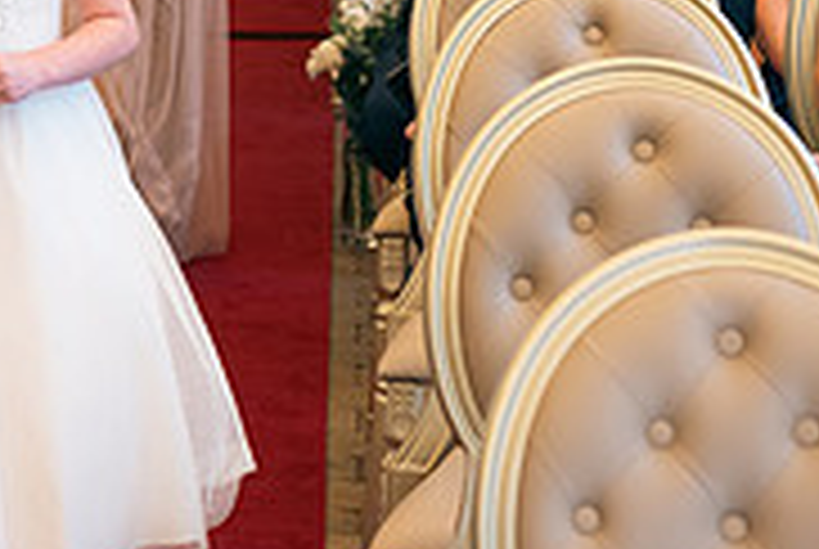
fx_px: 4056
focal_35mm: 178
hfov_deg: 11.4
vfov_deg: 7.6
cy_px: -209
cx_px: 0
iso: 250
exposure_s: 1/200
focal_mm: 56
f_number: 3.5
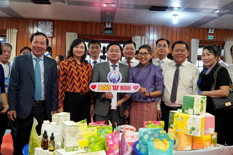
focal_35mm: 37
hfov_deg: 51.9
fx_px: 239
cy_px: 78
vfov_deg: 35.9
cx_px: 116
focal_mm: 25
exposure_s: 1/160
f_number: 4
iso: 3200
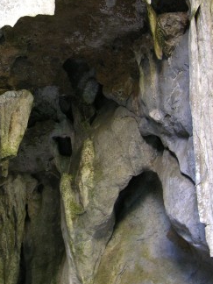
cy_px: 129
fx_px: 681
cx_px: 51
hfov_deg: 17.7
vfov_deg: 23.6
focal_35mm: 83
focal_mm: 8.9
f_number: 2.8
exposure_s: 1/4.4
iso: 80
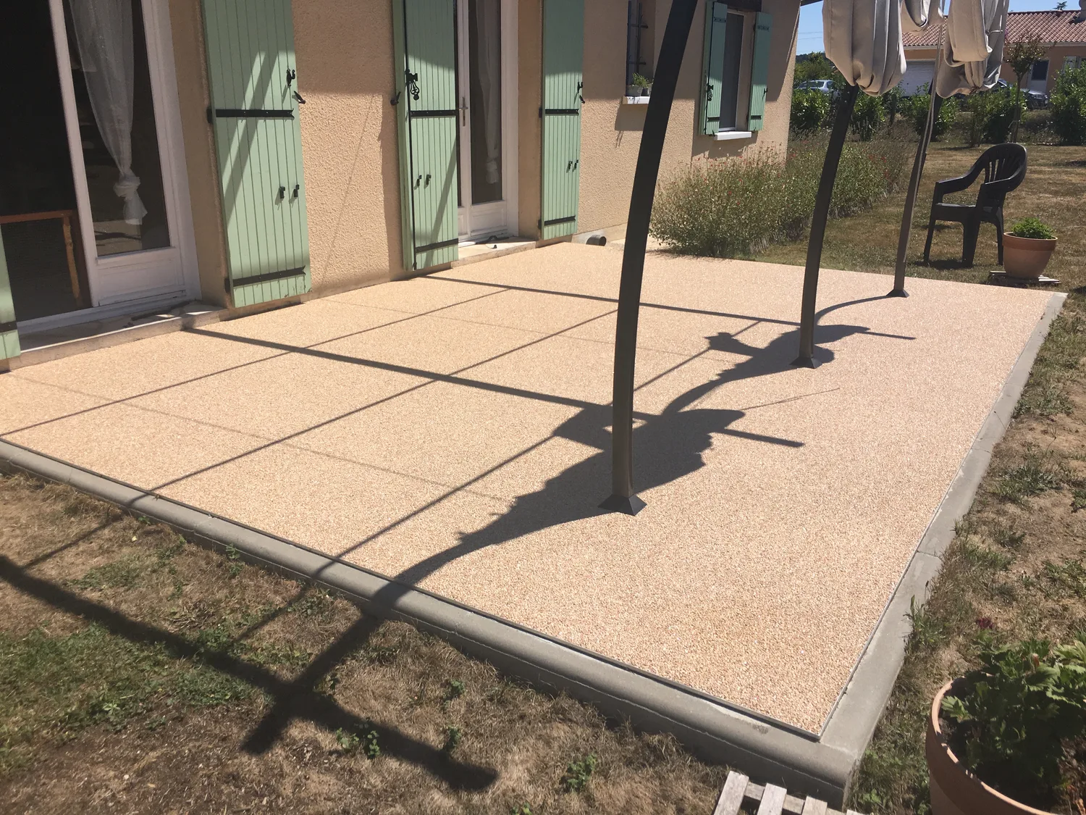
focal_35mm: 29
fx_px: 910
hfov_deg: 61.7
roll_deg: -0.3
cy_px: 408
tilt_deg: -17.8
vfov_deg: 48.2
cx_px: 543
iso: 25
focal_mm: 4.15
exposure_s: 1/2198
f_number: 2.2
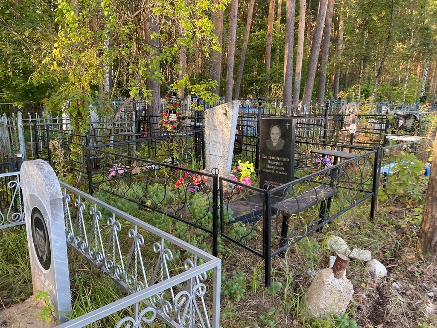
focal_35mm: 26
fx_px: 328
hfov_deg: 67.3
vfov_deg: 53.1
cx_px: 218
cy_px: 164
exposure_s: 1/121
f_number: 1.8
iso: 64
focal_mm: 4.25
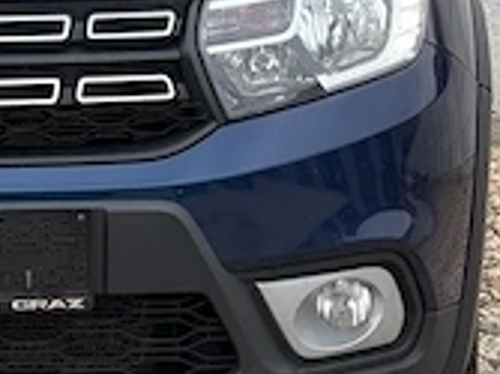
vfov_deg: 4.1
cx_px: -99
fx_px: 5196
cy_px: -39
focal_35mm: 360
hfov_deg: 5.5
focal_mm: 16.89
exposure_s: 1/251
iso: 50
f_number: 2.8
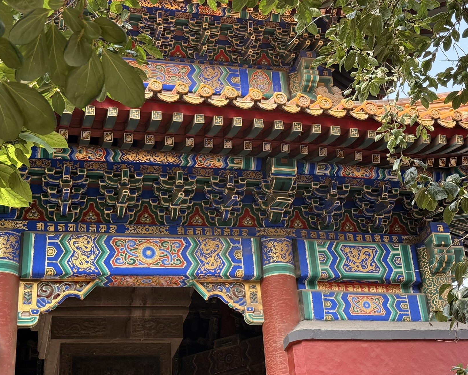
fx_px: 817
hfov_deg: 31.8
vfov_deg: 25.8
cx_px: 287
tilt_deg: +30.5
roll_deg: +6.7
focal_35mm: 59
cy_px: 159
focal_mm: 6.76
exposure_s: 1/527
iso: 100
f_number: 1.78
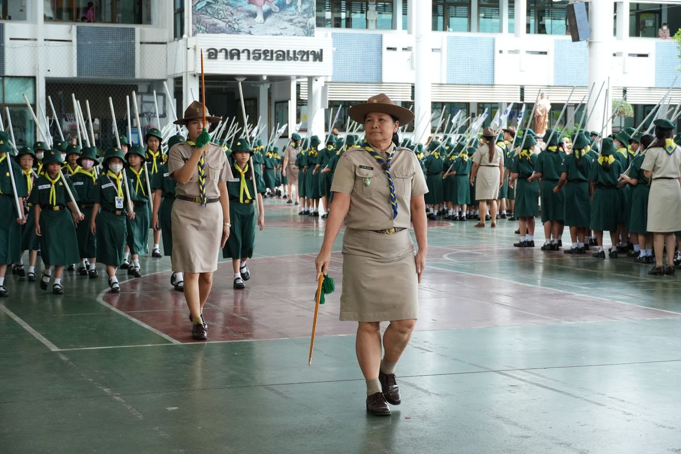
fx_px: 1419
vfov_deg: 18.2
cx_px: 340
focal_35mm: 75
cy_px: 227
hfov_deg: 27.0
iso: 1600
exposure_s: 1/320
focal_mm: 50
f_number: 5
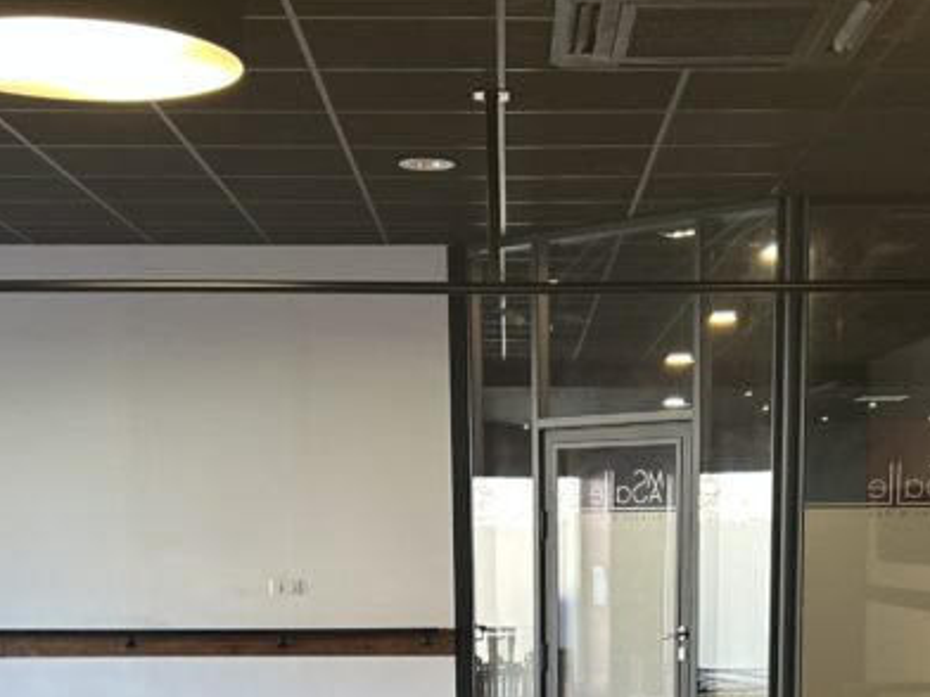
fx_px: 1827
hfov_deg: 28.5
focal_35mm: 68
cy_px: 835
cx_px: 562
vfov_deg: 20.3
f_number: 1.5
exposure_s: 1/50
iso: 64
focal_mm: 5.7
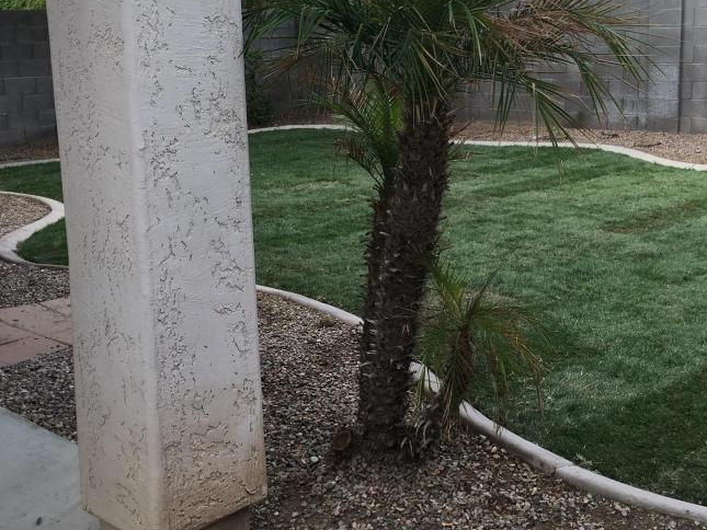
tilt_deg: -9.4
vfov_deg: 31.4
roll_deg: +1.1
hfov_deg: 41.1
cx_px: 403
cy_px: 197
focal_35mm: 46
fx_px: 940
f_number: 2.2
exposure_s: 1/478
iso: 25
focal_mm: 4.15
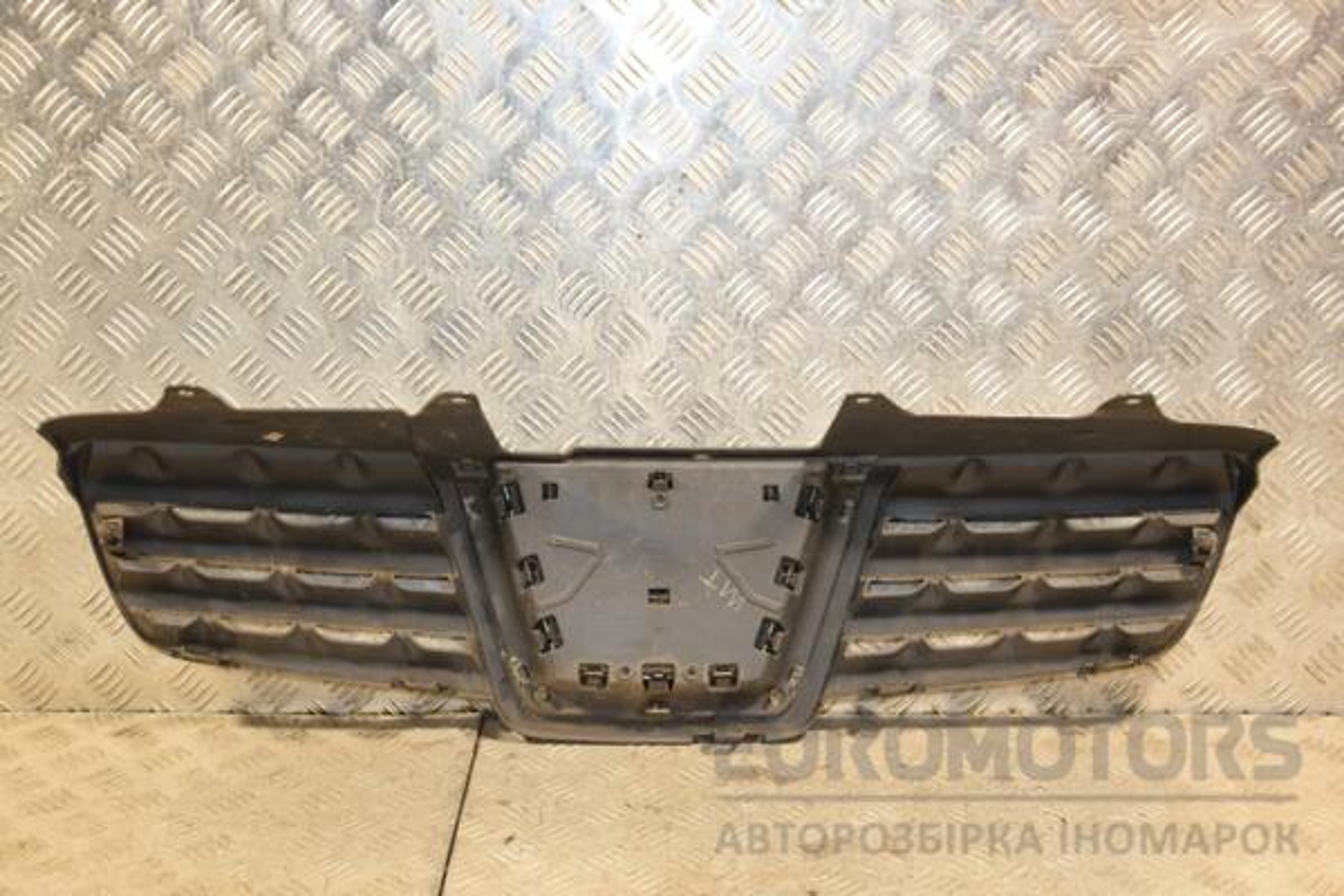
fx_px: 1792
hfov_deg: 41.1
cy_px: 448
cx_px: 672
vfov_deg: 28.1
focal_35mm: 48
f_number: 5
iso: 800
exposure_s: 1/100
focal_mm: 32
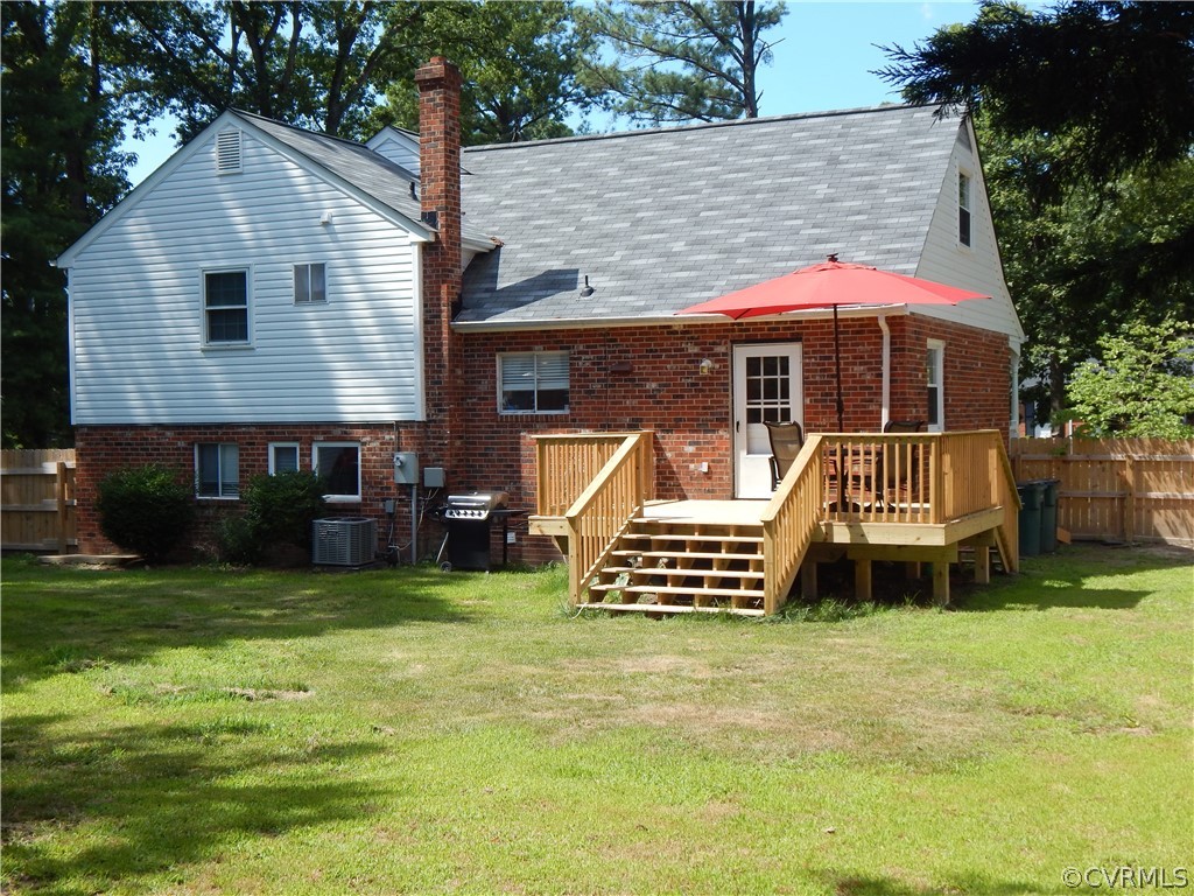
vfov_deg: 33.6
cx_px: 597
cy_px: 448
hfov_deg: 43.9
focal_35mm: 43
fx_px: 1483
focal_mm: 7.7
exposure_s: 1/640
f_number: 3.6
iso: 125
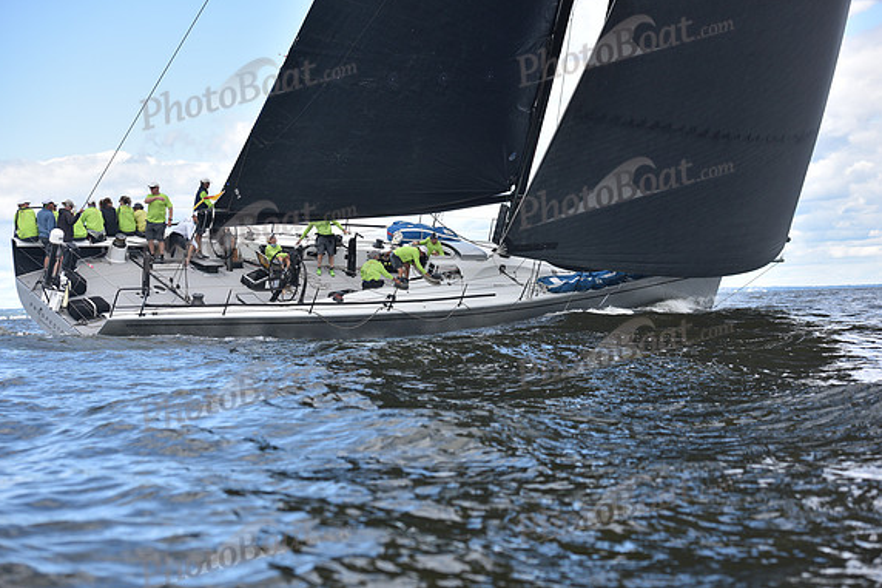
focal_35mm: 71
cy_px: 291
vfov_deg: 19.2
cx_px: 438
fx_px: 1739
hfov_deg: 28.5
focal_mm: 70
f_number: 5
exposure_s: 1/1000
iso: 250
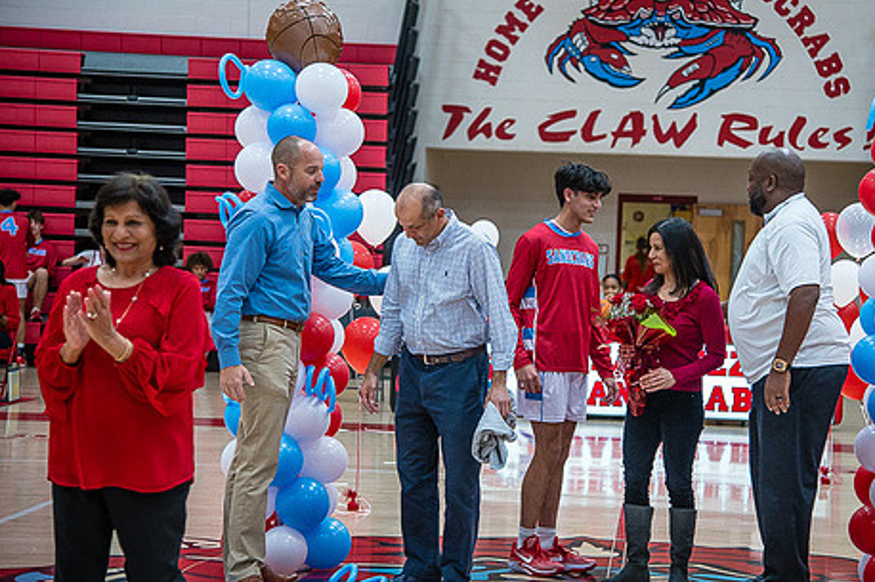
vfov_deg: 14.4
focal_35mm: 95
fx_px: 2308
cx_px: 535
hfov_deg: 21.4
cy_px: 281
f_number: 4
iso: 2000
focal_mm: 75
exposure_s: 1/320
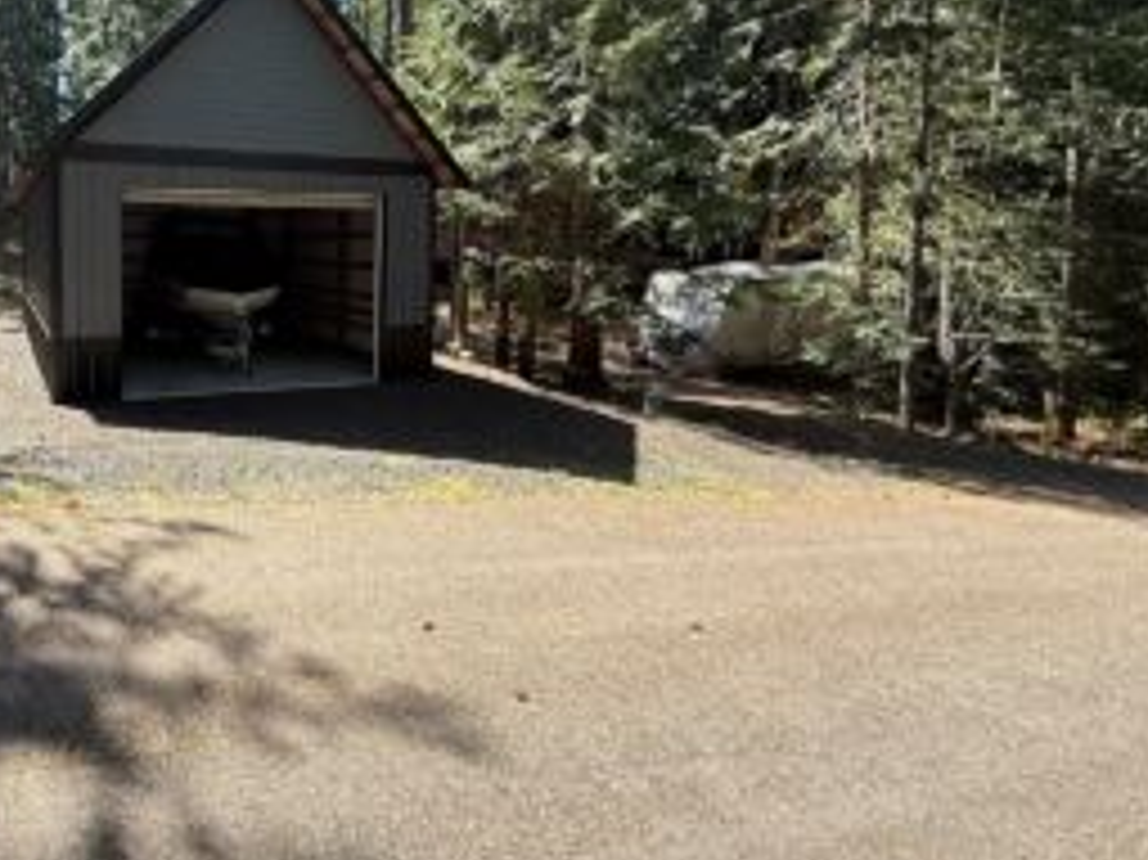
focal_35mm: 22
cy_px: 275
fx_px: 729
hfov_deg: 70.4
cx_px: 266
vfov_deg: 59.4
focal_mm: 2.22
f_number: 2.2
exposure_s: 1/381
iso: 50
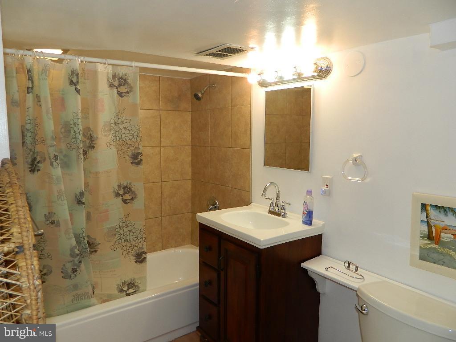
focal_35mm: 25
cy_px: 171
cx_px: 228
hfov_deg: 69.4
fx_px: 329
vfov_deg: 54.9
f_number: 3.1
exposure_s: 1/50
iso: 80
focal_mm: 4.5
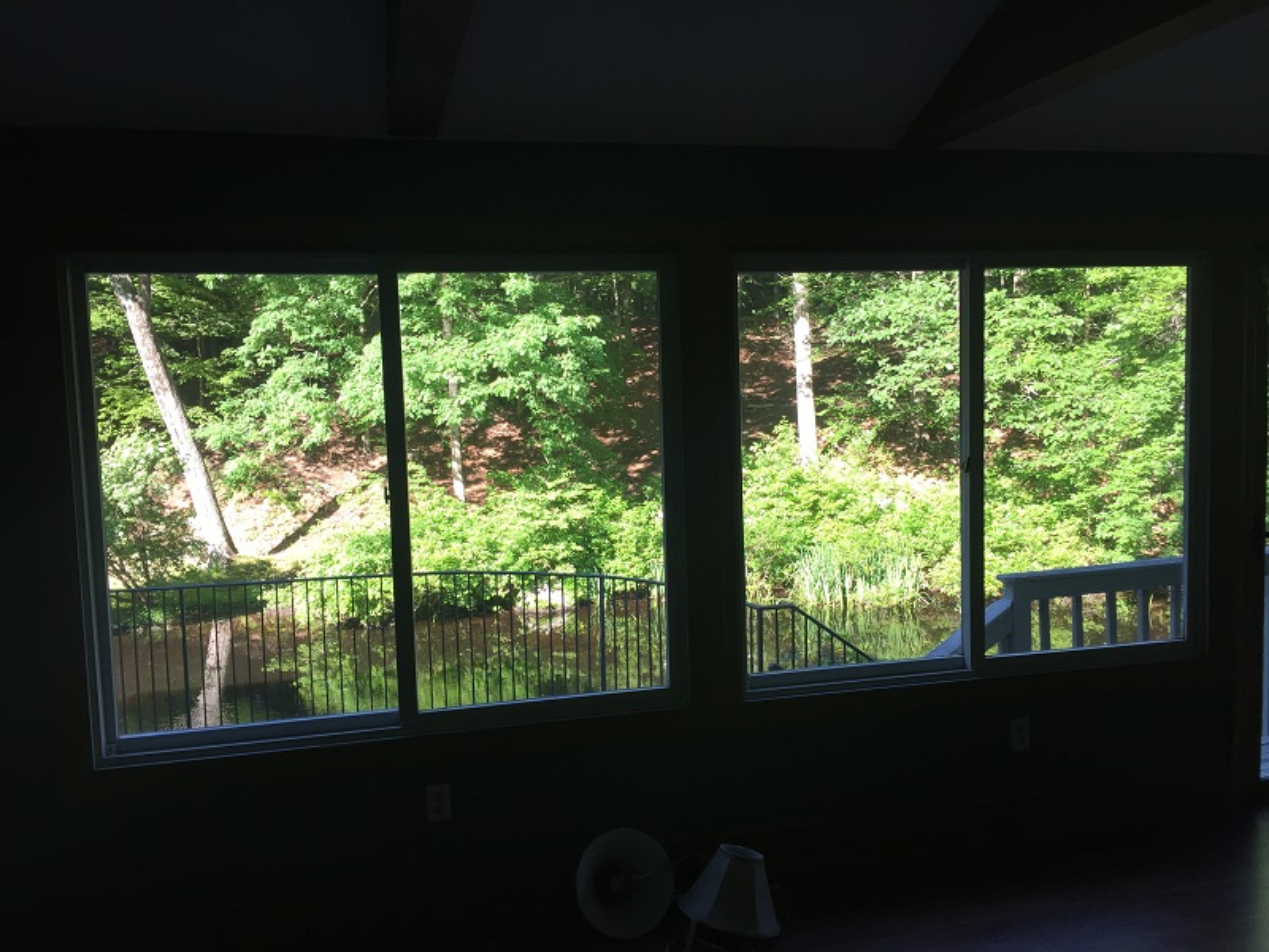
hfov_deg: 61.7
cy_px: 476
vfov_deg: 48.2
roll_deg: +1.8
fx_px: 1063
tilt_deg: -4.4
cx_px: 634
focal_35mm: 29
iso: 32
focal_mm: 4.15
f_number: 2.2
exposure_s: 1/60
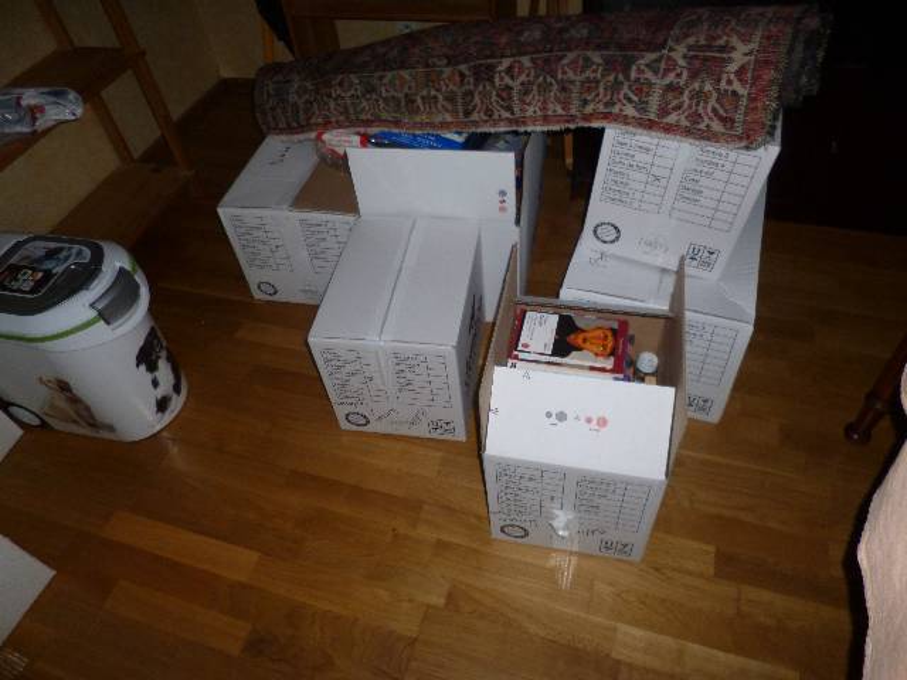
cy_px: 340
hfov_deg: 71.6
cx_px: 454
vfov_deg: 56.8
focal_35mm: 24
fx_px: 629
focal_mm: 4.3
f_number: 2.5
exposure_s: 1/60
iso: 100
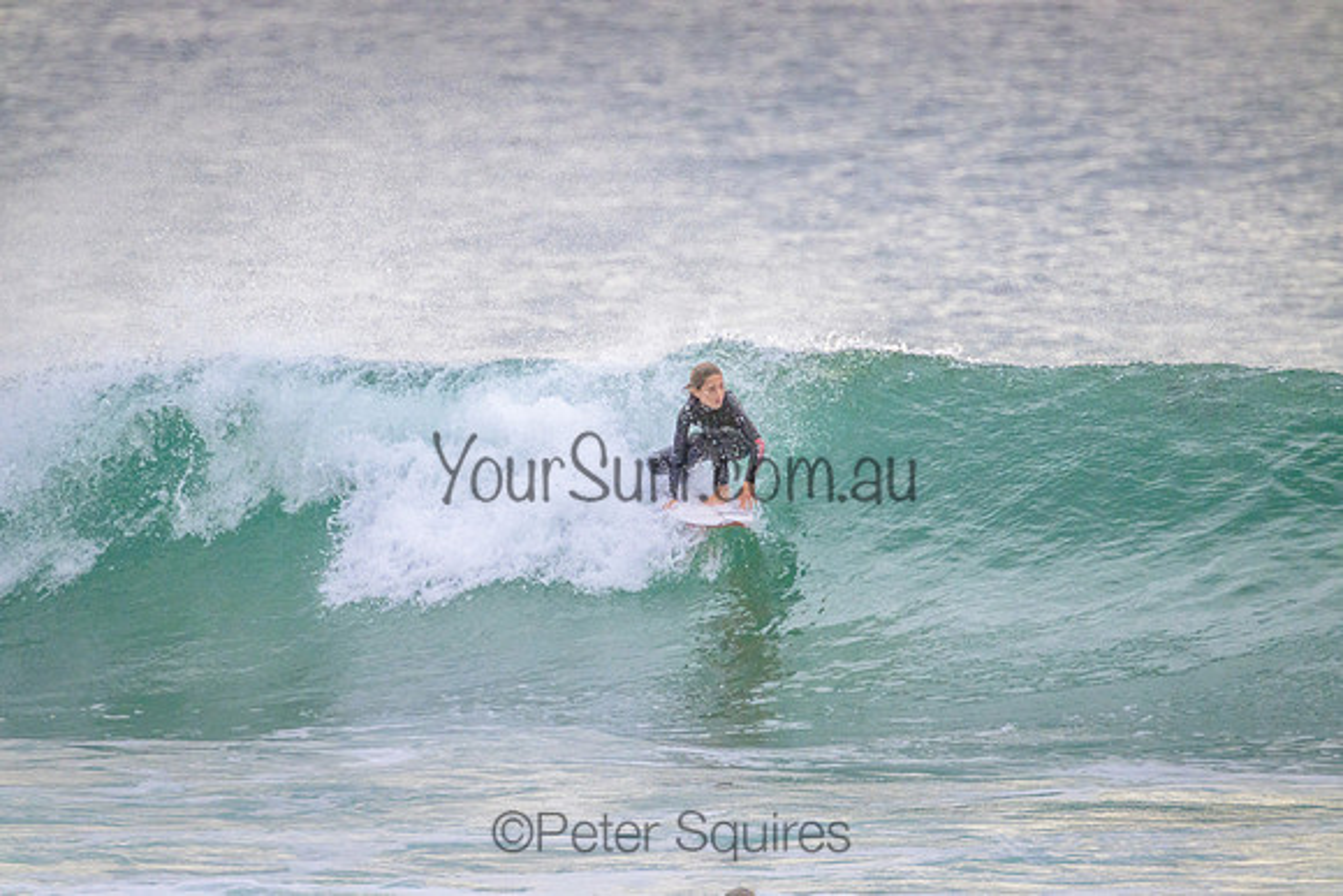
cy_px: 448
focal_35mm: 800
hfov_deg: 2.6
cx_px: 672
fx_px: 29850
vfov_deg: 1.7
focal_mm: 800
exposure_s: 1/2000
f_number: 11
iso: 2200
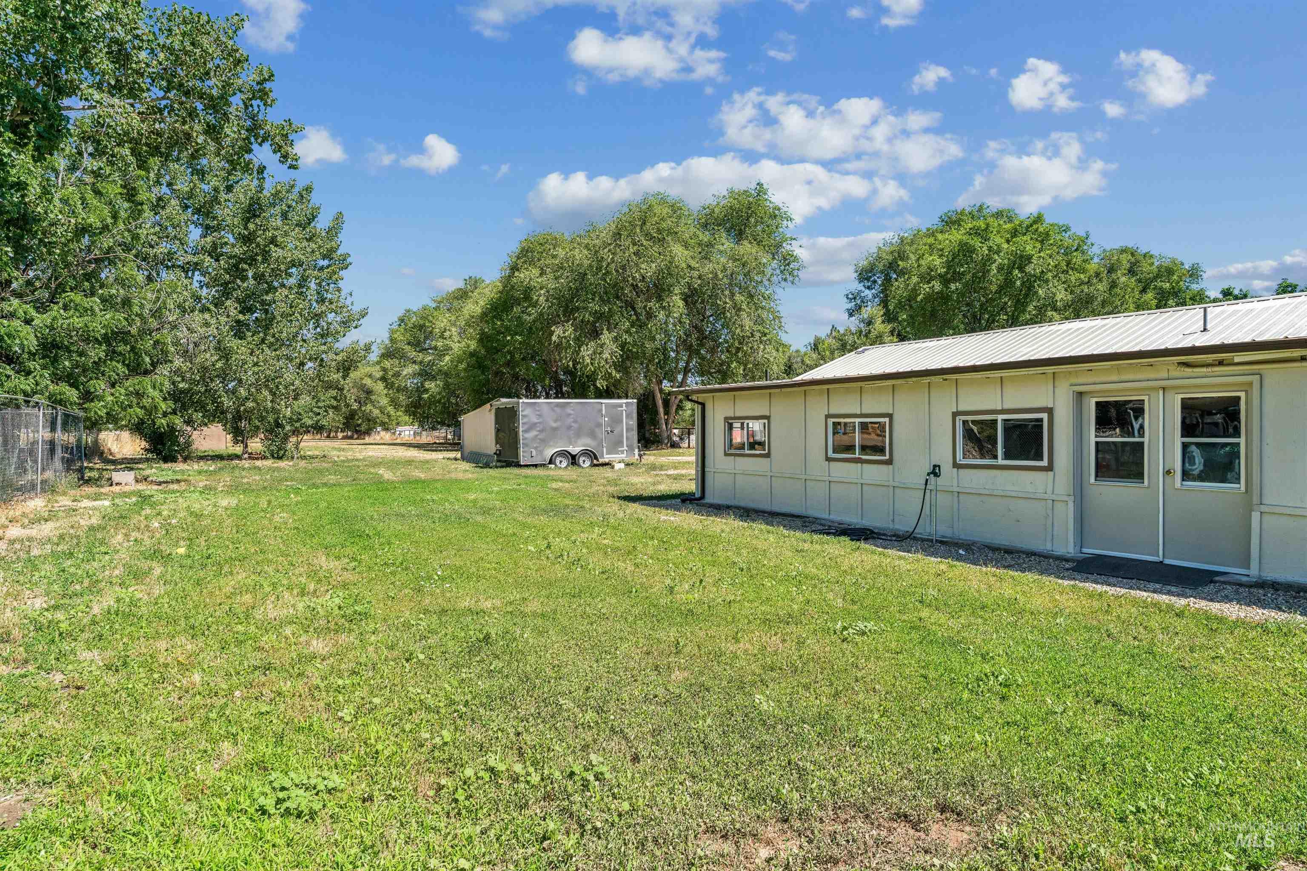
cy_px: 436
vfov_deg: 61.7
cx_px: 654
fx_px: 730
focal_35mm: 20
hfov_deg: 83.7
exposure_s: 1/250
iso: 400
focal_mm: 20.1
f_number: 13
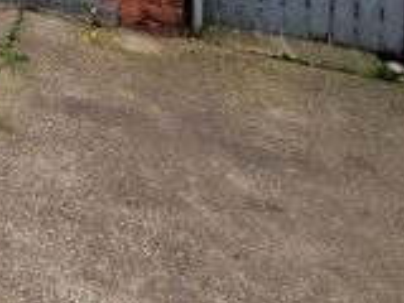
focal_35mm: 57
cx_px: -247
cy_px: -234
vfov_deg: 19.5
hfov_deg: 24.0
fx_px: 665
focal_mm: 2.2
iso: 50
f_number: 2.2
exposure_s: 1/2192
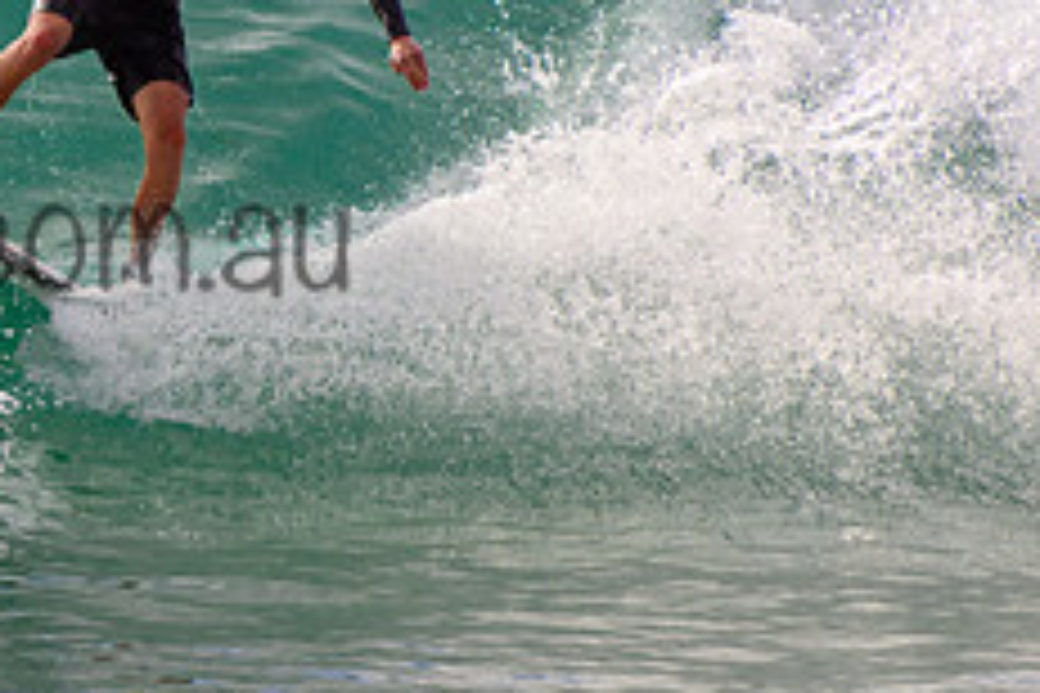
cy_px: 169
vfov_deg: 1.0
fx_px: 39950
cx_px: -386
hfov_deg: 1.5
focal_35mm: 1383
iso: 180
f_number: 5.6
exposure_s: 1/2000
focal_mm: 400
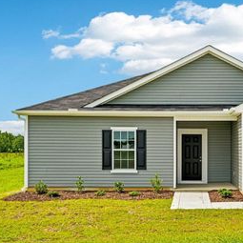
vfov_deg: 34.0
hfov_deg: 33.0
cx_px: 195
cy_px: 122
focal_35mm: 50
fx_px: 397
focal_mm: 30
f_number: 8
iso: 100
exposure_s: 1/500
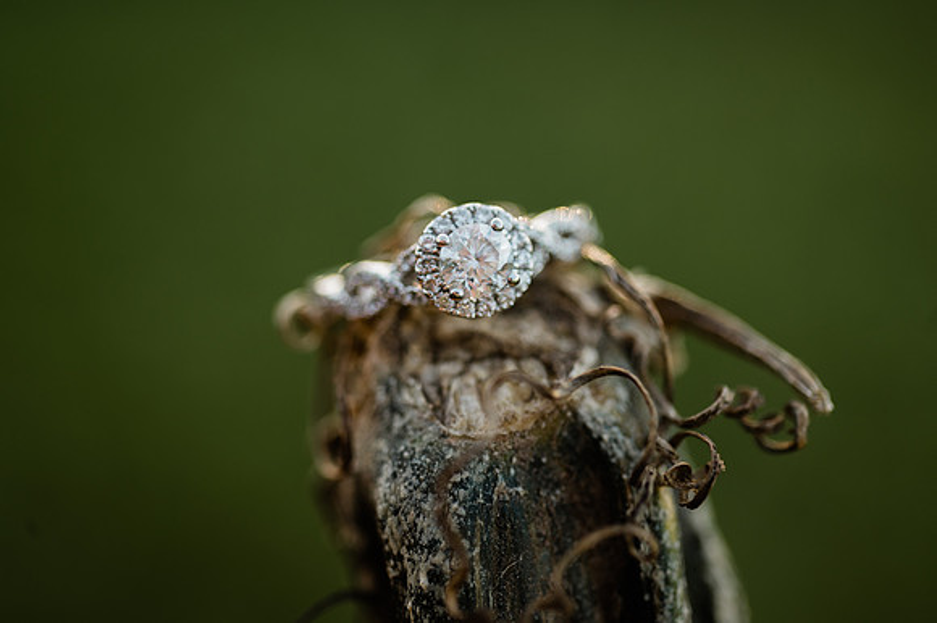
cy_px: 312
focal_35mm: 60
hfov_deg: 33.4
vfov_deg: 22.6
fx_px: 1561
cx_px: 468
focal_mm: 60
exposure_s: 1/250
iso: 400
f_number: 4.5
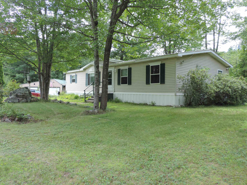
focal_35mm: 28
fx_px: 200
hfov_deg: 63.4
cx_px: 124
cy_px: 92
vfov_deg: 49.7
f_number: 3.1
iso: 80
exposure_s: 1/125
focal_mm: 4.9
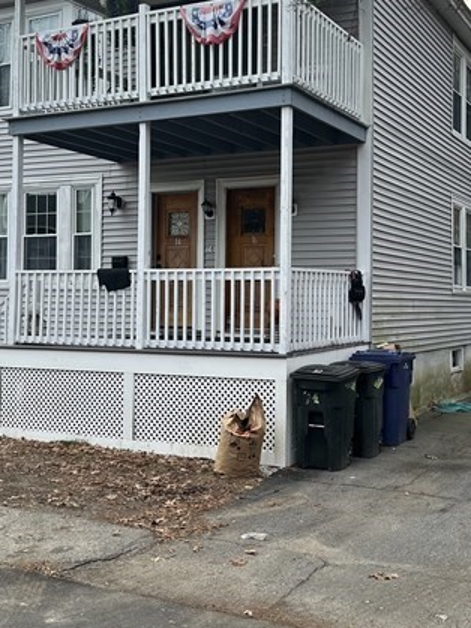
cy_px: 264
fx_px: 799
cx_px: 309
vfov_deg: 42.8
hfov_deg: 32.6
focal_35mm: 44
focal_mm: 6.86
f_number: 1.78
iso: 80
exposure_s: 1/1072
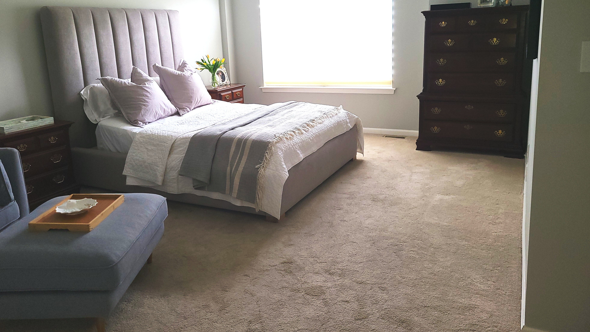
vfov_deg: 39.9
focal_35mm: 29
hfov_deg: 66.1
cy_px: 120
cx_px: 288
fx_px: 454
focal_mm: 5.4
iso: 50
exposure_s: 1/120
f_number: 1.8
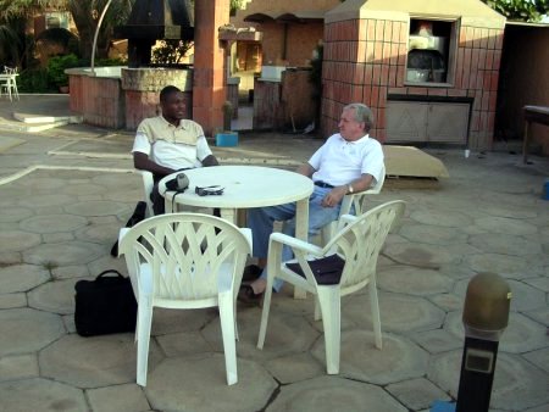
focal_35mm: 38
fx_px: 603
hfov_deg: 49.0
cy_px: 206
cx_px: 274
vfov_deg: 37.8
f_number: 2.8
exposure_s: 1/321
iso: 100
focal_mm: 5.8
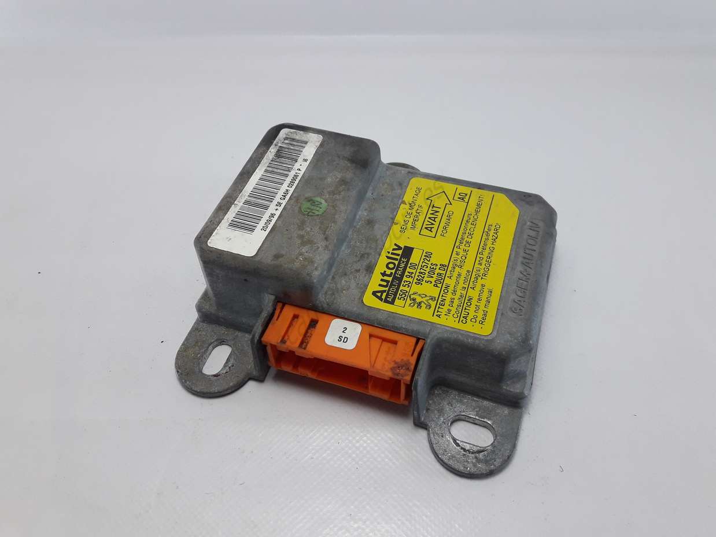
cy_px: 268
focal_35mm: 28
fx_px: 579
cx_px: 358
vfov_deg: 49.7
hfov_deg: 63.5
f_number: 1.9
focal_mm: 3.7
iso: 64
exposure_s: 1/100
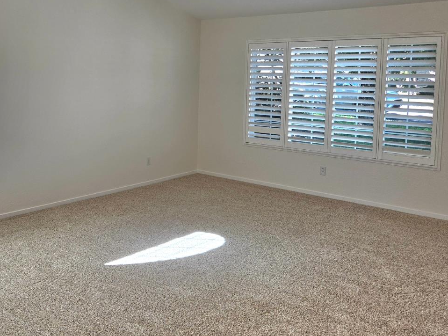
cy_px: 109
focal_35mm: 36
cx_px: 118
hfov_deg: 49.5
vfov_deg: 39.1
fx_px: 466
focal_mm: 5.4
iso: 80
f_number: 1.8
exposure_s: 1/833
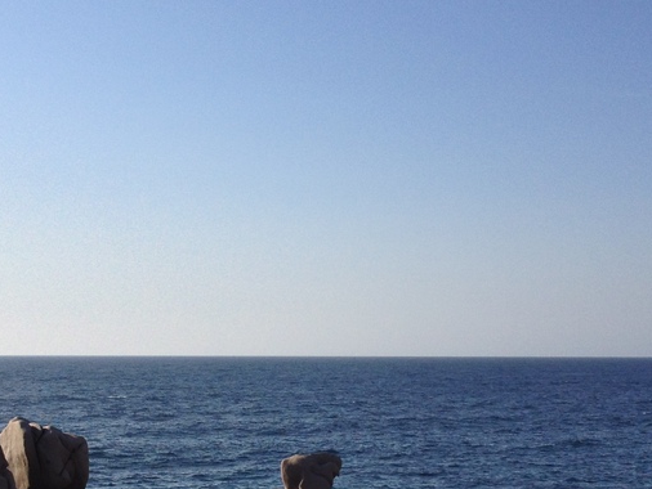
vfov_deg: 17.7
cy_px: 373
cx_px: 224
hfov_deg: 23.5
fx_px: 1564
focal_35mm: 83
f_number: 2.4
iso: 50
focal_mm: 4.28
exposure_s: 1/2907
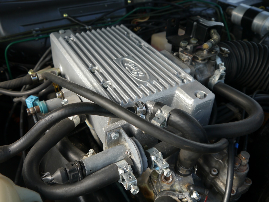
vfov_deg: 43.0
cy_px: 98
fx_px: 256
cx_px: 131
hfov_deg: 55.3
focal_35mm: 33
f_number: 3.8
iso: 160
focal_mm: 16
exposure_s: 1/60
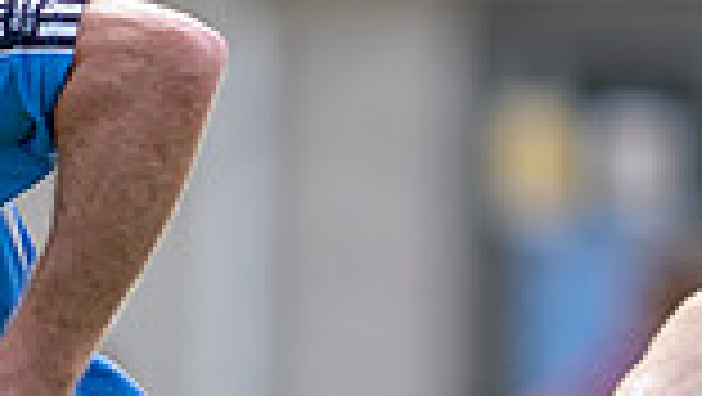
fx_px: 40532
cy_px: 736
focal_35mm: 2176
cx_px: -109
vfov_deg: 0.6
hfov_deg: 1.0
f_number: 2.8
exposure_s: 1/1250
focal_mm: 300
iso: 100
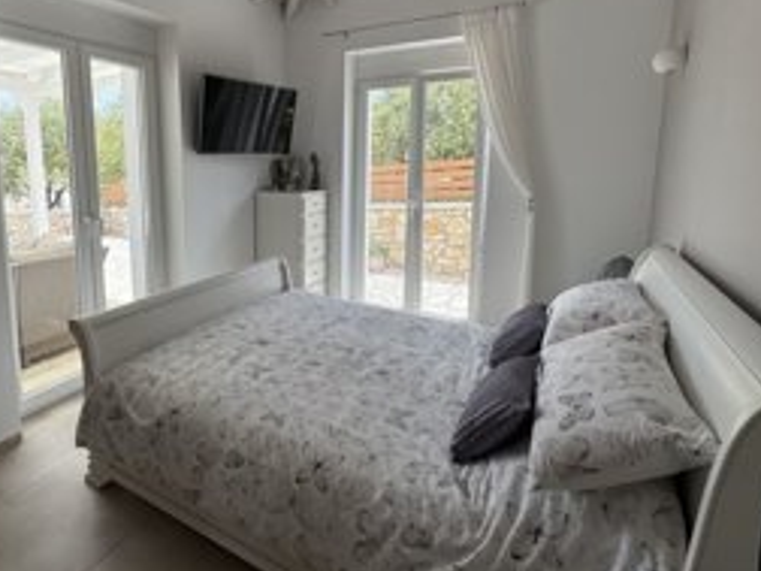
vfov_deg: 65.2
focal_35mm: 20
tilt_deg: -8.2
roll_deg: +0.2
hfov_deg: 80.8
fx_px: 440
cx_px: 305
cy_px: 221
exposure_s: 1/334
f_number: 2.2
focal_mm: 2.22
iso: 40
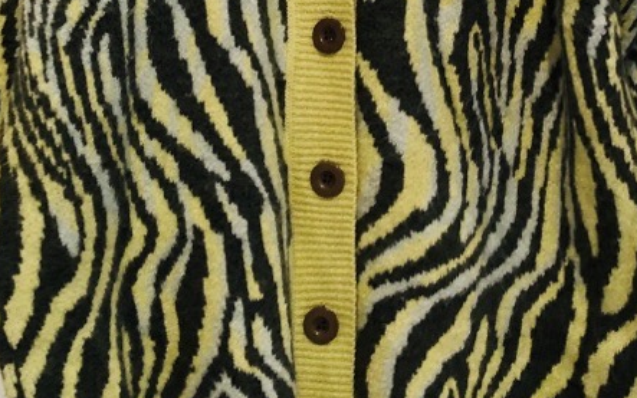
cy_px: -11
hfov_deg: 30.6
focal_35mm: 67
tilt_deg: -0.3
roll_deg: -1.8
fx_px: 1163
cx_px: 315
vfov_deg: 18.8
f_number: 1.8
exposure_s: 1/17
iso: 100
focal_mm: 3.99
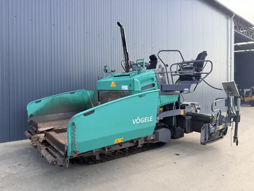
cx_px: 127
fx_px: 176
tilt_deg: -0.9
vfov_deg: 56.8
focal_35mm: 24
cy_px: 96
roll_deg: +0.0
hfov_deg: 71.6
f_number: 1.78
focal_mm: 6.76
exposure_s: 1/695
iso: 80
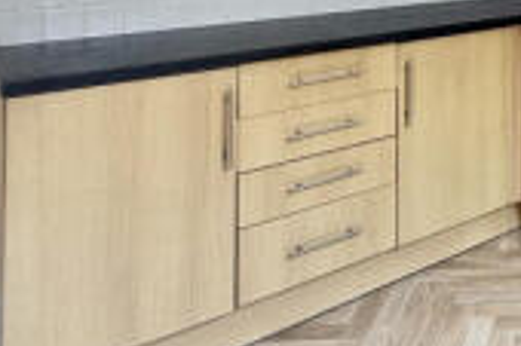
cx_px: 682
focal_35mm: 50
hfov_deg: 30.8
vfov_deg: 24.2
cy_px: -78
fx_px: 723
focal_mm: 2.22
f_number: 2.2
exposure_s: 1/100
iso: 40
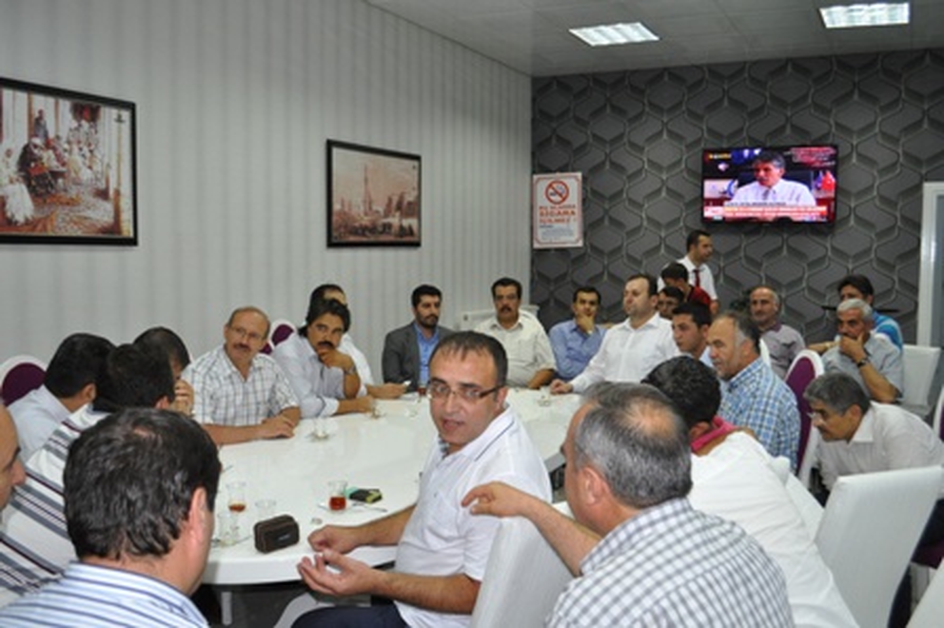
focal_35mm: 33
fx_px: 865
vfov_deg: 39.9
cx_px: 472
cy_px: 314
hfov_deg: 57.3
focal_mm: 22
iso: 800
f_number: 4
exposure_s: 1/60
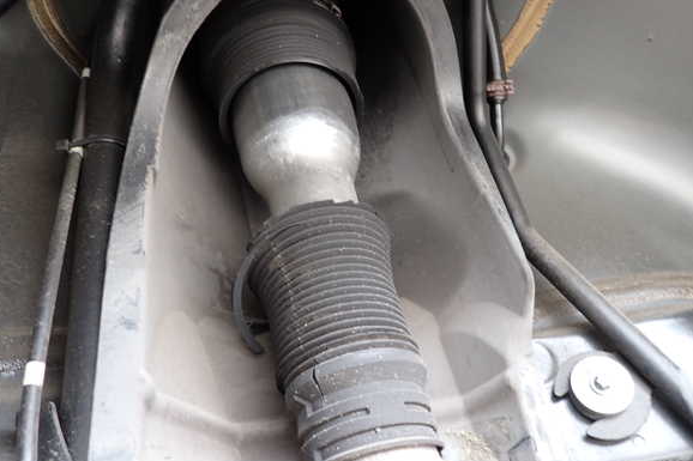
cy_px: 231
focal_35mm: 27
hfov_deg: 67.4
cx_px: 351
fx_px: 520
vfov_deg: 47.9
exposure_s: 1/40
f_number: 2
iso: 200
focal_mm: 4.5
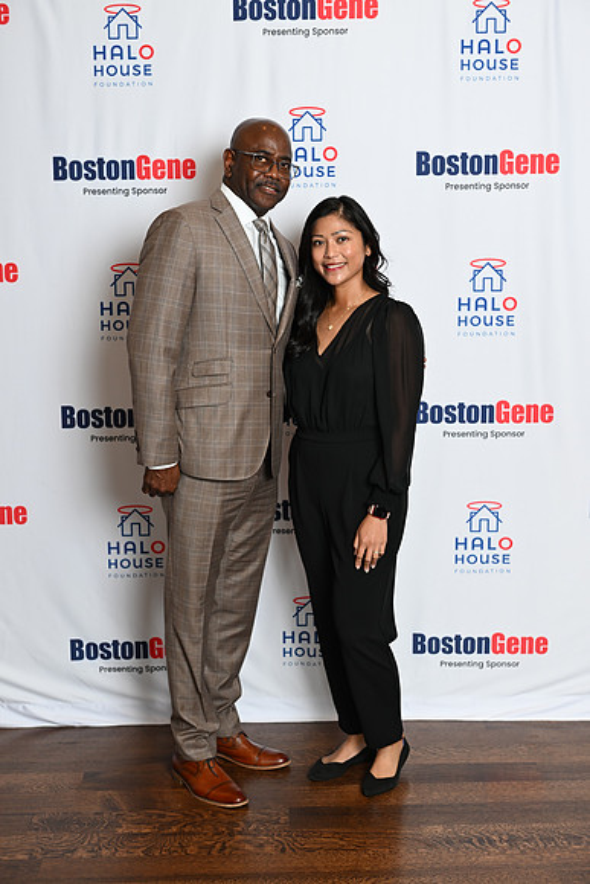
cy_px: 442
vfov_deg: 39.6
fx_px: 1228
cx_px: 295
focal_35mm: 50
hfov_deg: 27.0
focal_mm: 50
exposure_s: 1/60
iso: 200
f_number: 3.2
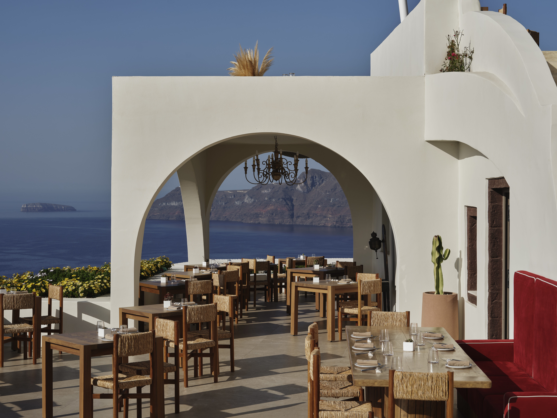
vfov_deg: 23.3
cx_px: 278
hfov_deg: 30.7
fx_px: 1014
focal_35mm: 63
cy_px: 209
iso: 200
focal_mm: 79.6
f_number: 11
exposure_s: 1/320
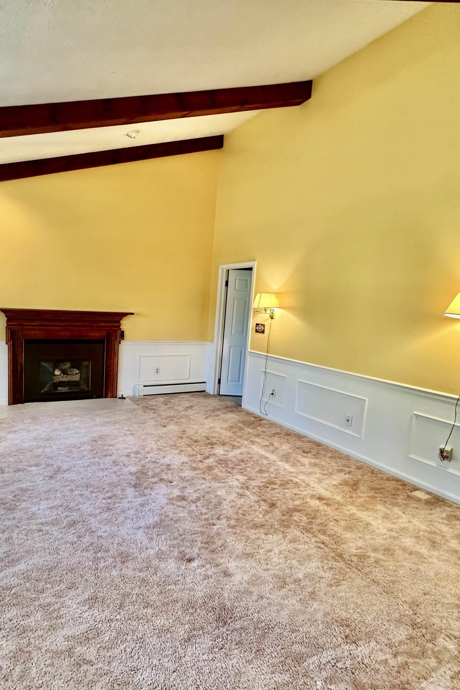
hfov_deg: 60.9
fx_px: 383
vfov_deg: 84.0
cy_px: 350
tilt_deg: -6.2
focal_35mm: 20
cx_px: 165
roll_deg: -3.8
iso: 200
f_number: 2.2
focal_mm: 2.22
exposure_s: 1/60
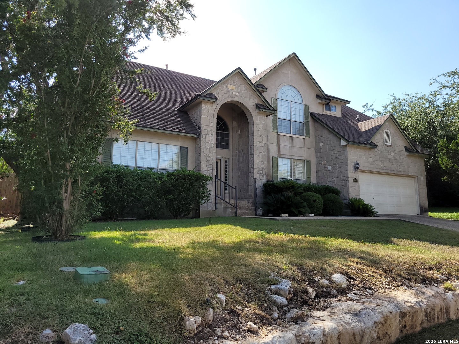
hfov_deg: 67.3
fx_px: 345
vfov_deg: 53.1
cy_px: 172
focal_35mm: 26
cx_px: 230
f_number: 1.8
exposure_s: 1/1189
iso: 40
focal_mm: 5.4
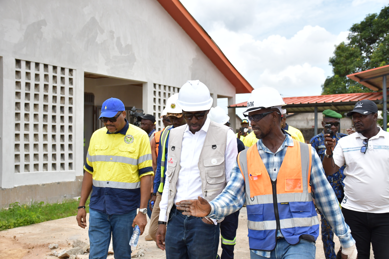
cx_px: 194
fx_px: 519
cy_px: 130
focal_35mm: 48
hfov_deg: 41.1
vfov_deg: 28.1
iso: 1000
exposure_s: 1/5000
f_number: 4
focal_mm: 32
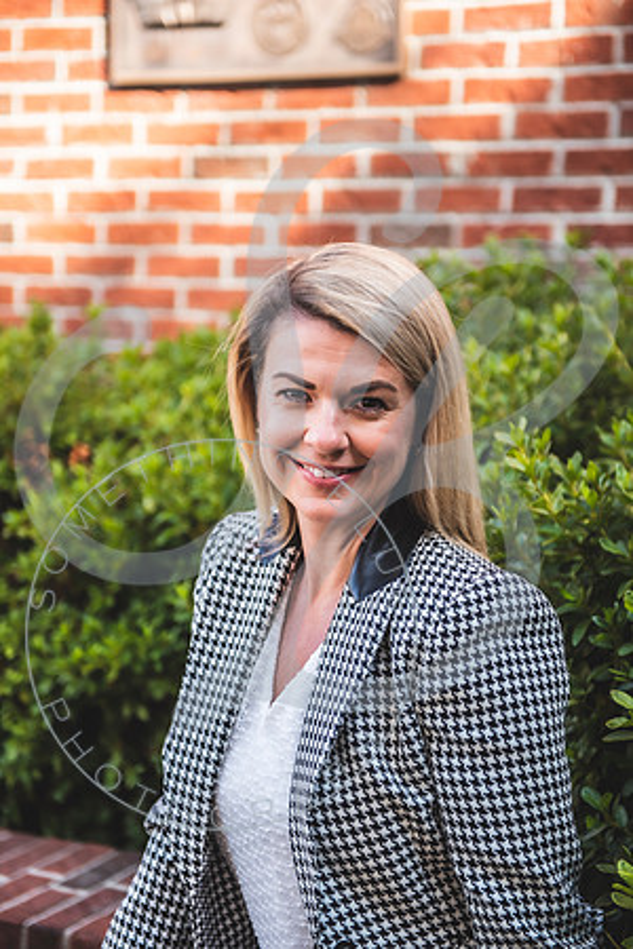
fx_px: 1846
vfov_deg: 28.8
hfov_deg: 19.5
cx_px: 316
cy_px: 474
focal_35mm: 70
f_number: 2.8
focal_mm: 70
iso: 100
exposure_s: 1/200
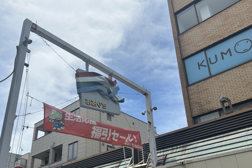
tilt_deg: +26.9
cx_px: 98
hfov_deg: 52.7
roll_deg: +0.8
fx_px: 252
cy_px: 105
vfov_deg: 36.7
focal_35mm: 36
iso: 50
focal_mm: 5.7
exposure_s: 1/8696
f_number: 1.5
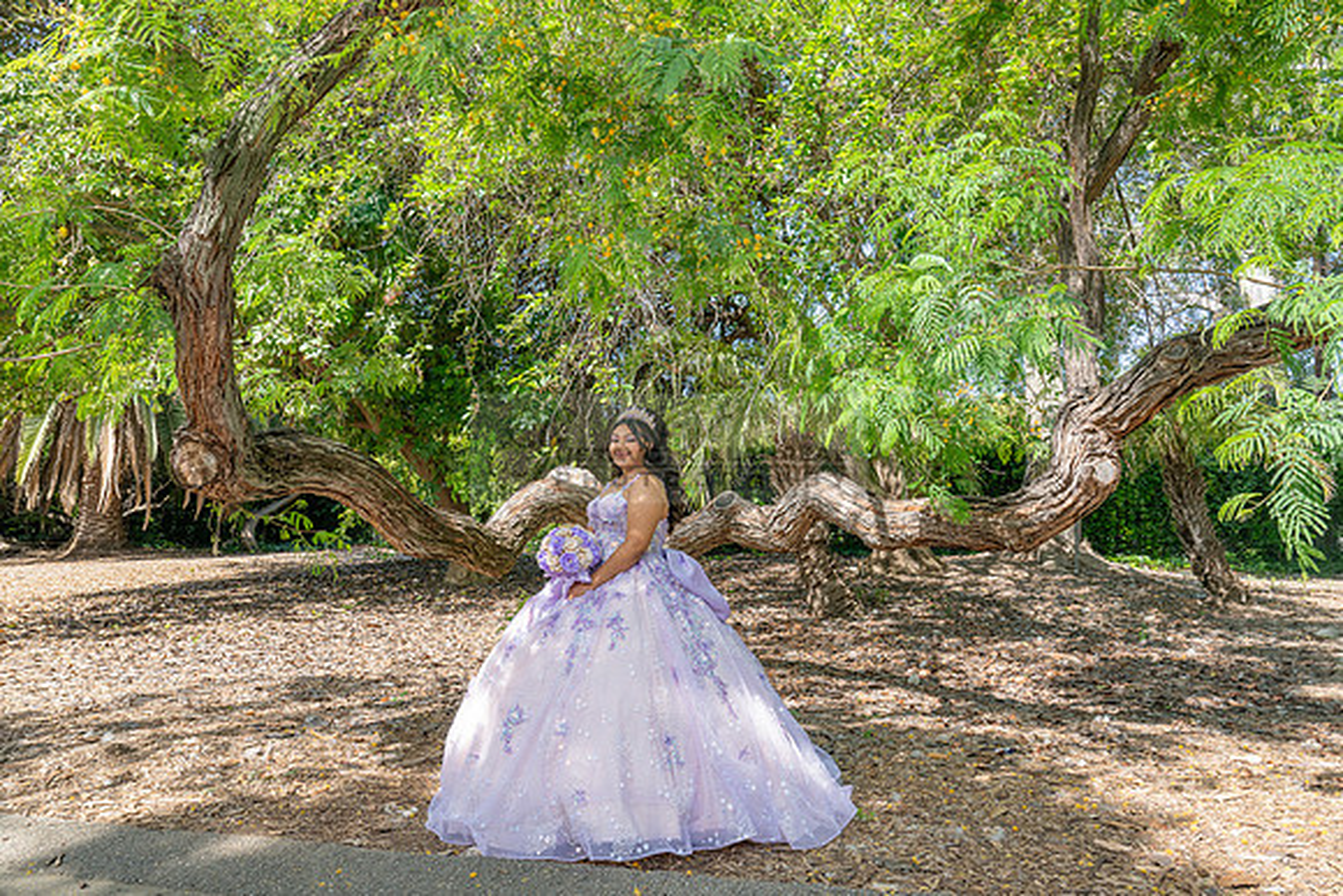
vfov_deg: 53.2
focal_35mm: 24
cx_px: 672
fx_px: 896
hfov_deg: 73.7
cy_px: 448
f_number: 7.1
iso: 200
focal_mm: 24
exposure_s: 1/200
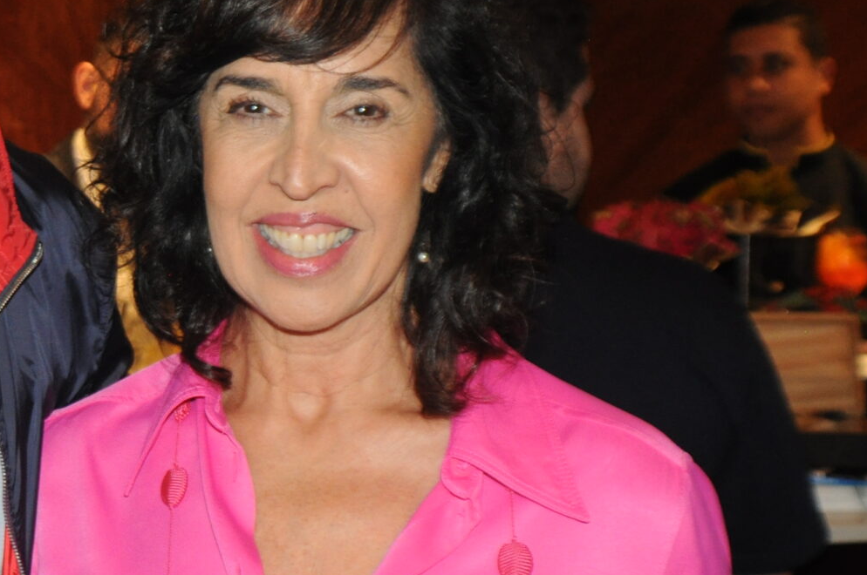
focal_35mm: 85
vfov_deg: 16.0
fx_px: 2044
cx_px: -18
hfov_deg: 22.9
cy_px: 206
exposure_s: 1/60
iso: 800
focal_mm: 22
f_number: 4
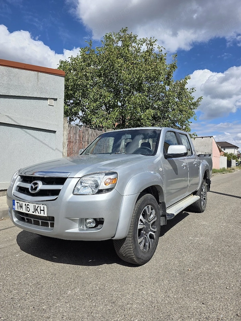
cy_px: 160
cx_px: 120
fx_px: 214
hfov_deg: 58.9
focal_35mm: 23
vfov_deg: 73.9
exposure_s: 1/10000
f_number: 1.7
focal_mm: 6.3
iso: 80
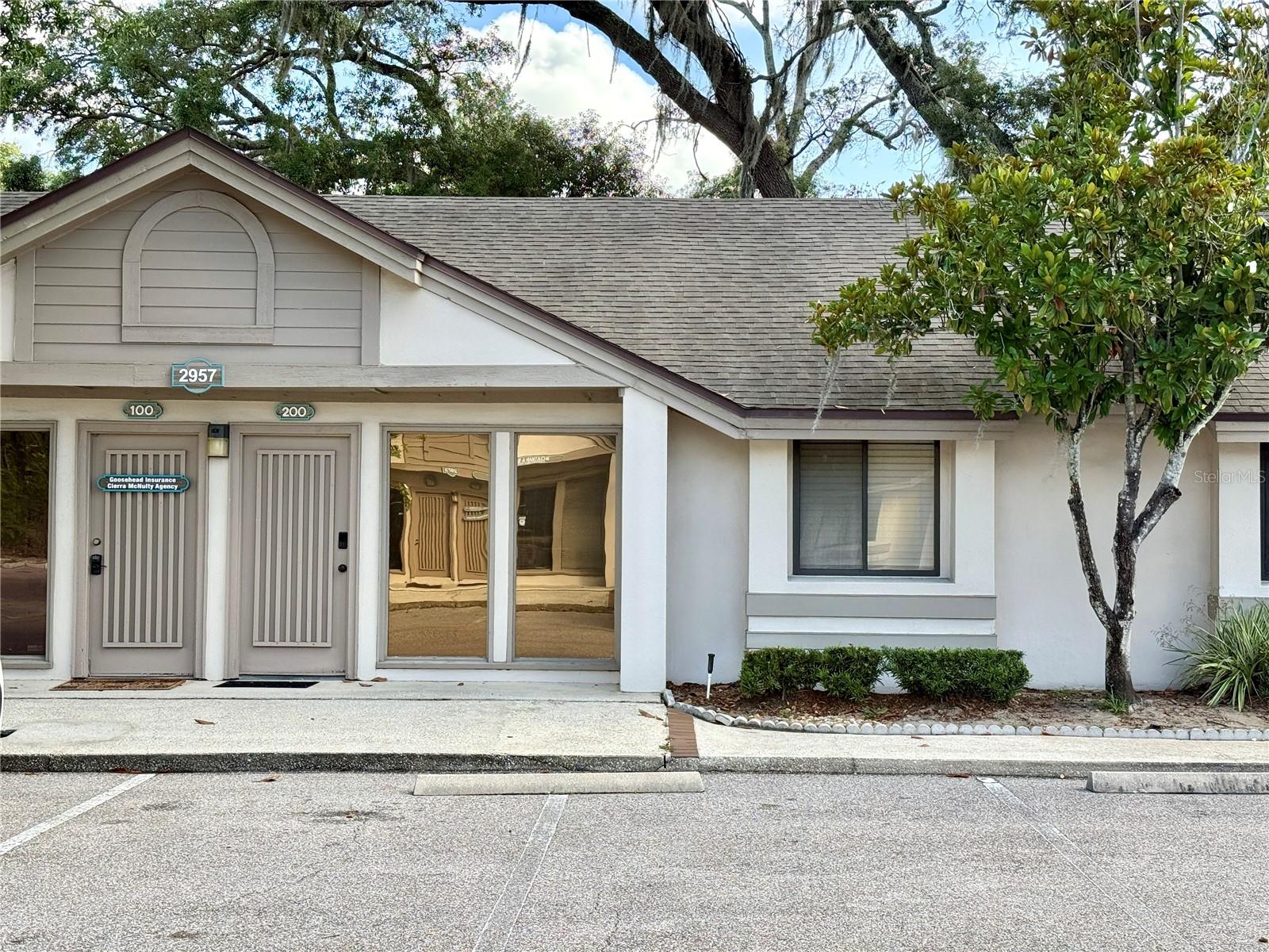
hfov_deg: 39.7
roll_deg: -0.6
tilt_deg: +1.4
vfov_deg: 30.3
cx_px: 634
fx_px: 1760
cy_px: 476
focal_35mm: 48
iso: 100
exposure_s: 1/1100
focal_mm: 6.76
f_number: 1.78
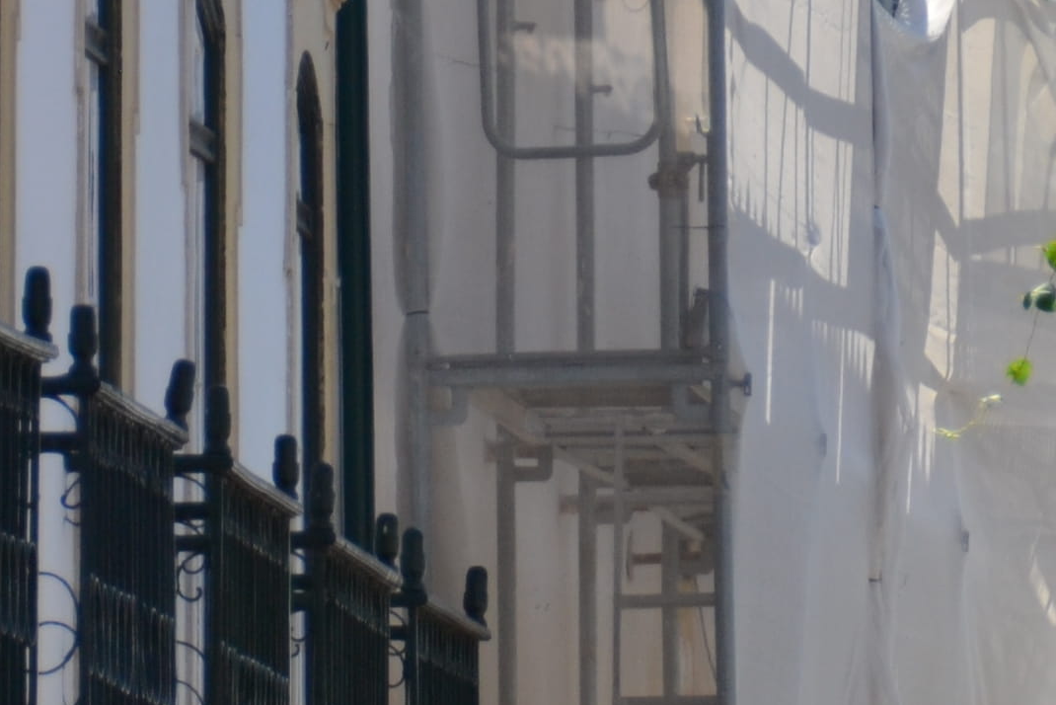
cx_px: 251
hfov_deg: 2.3
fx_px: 26523
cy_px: 457
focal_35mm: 904
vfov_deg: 1.5
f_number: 6
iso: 160
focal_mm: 140
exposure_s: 1/500
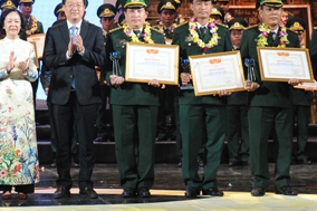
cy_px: -10
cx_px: 22
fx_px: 1390
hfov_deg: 12.9
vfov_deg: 8.6
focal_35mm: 158
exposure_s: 1/160
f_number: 5
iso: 1600
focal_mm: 70
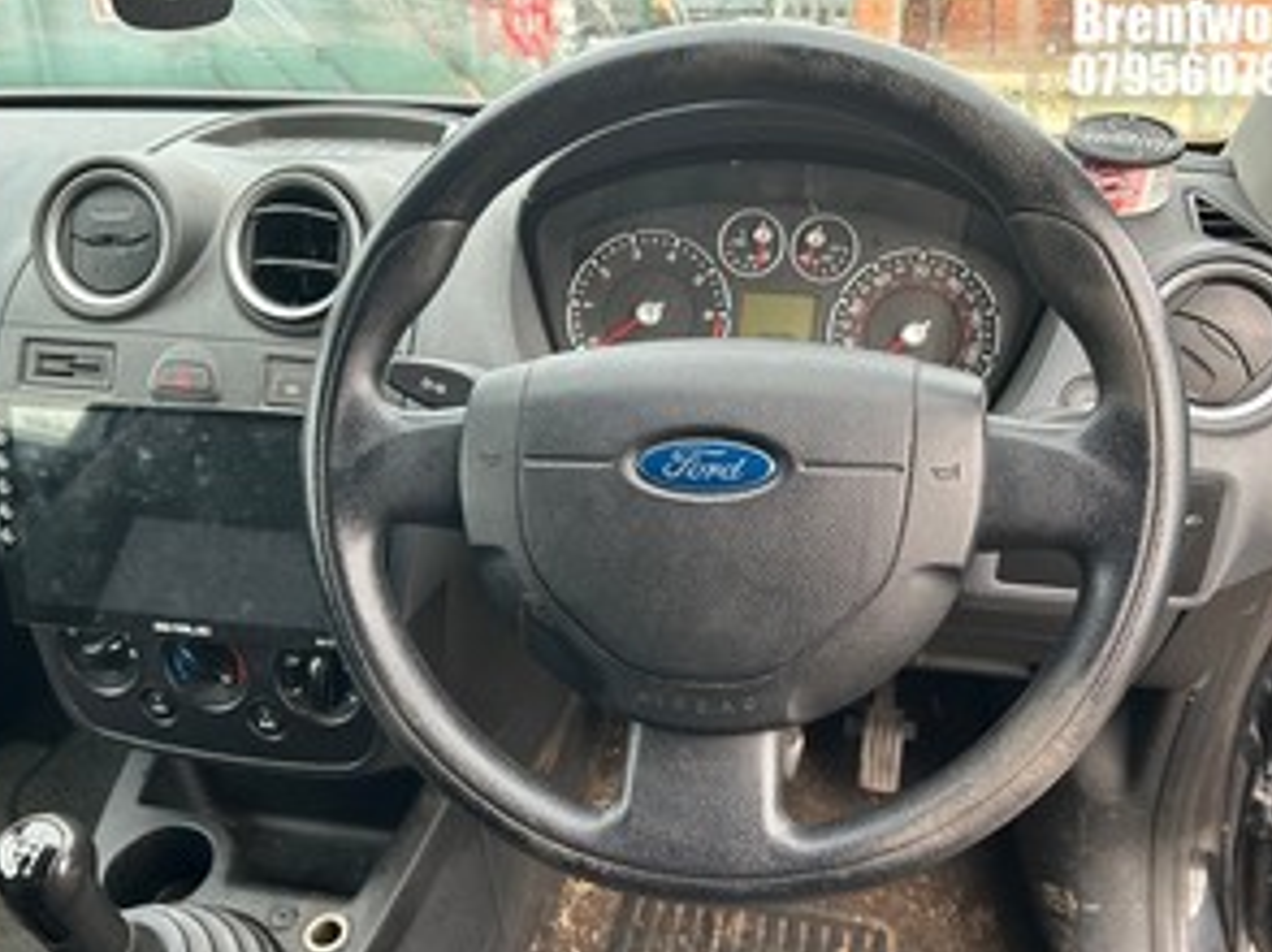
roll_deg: -0.9
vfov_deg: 45.2
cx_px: 623
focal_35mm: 31
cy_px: 558
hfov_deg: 58.4
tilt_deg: -29.5
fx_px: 1138
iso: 100
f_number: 1.5
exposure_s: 1/121
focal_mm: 5.7
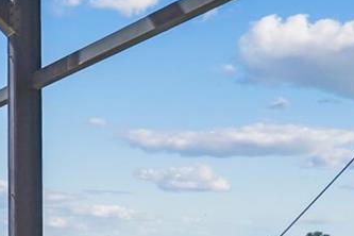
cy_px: 291
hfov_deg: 15.5
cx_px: -483
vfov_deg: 17.9
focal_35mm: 72
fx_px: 708
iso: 100
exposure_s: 1/800
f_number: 7.1
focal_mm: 10
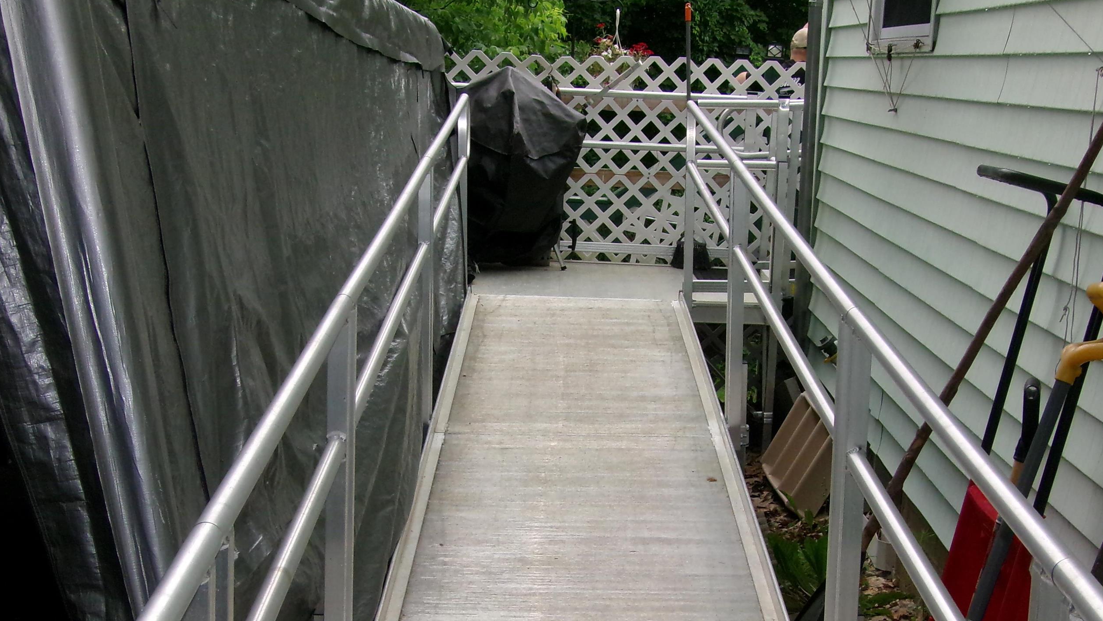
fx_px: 1901
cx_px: 508
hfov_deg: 32.3
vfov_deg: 18.4
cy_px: 481
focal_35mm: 65
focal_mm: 8.7
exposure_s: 1/200
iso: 200
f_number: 8.93
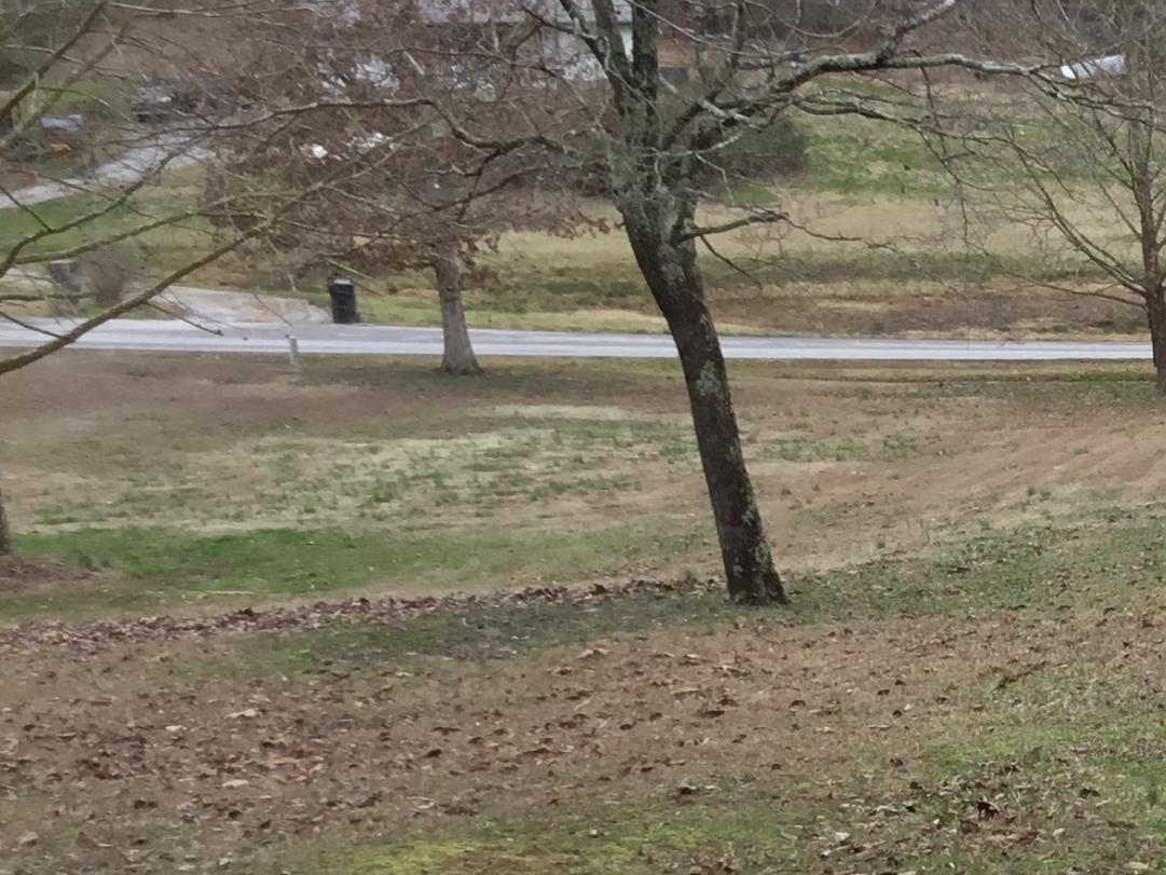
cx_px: 1592
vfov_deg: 16.8
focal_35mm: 86
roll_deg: +1.3
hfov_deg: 20.4
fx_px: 2897
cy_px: 862
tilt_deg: -16.3
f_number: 2.4
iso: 25
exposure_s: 1/242
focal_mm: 3.3
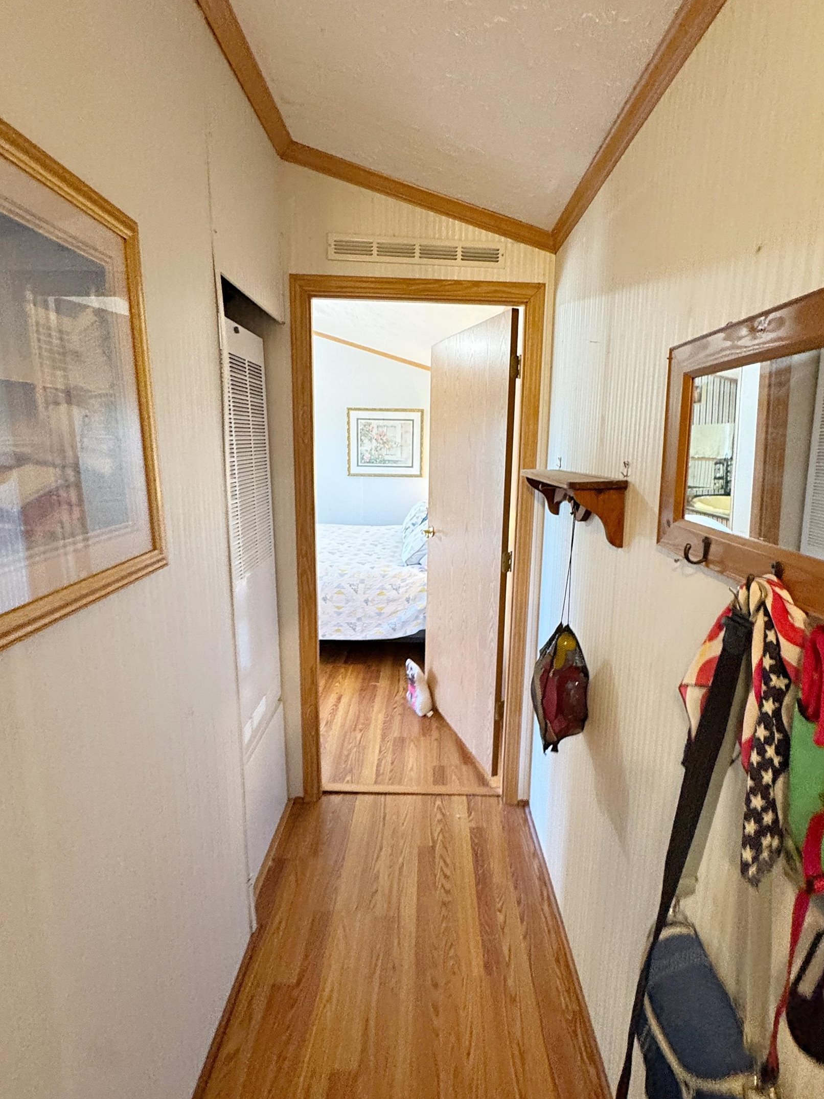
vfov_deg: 98.1
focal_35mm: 15
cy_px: 520
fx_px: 476
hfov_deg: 81.7
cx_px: 433
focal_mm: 2.22
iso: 320
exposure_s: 1/60
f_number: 2.2
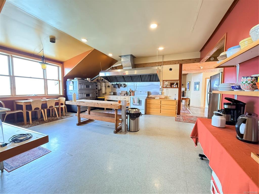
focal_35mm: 14
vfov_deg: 85.7
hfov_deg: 102.1
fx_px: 105
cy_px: 97
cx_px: 130
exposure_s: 1/60
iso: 640
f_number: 2.2
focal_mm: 2.22
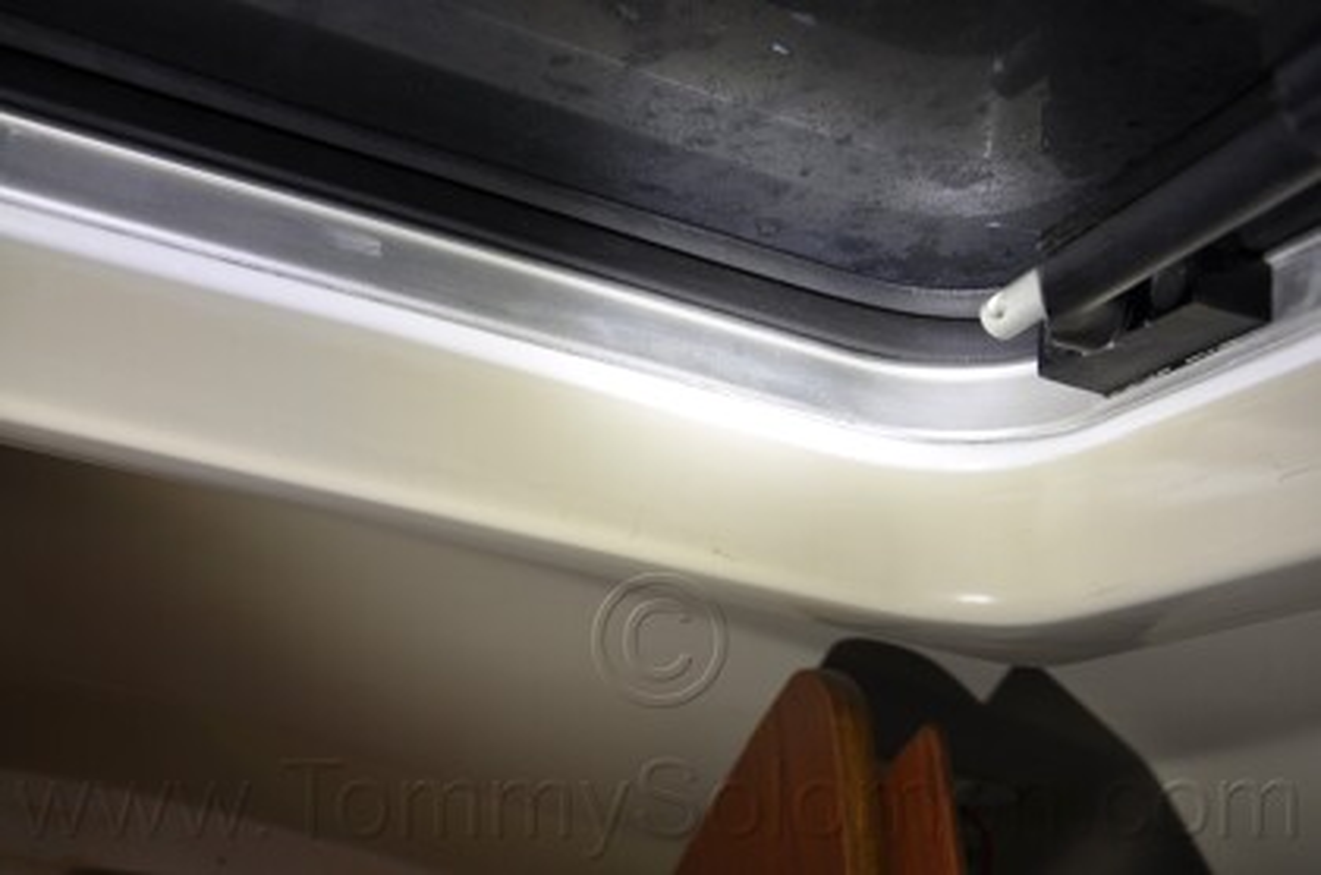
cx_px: 660
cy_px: 438
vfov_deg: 27.9
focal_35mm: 48
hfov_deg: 41.2
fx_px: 1757
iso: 200
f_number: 8
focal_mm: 32
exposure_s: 1/60
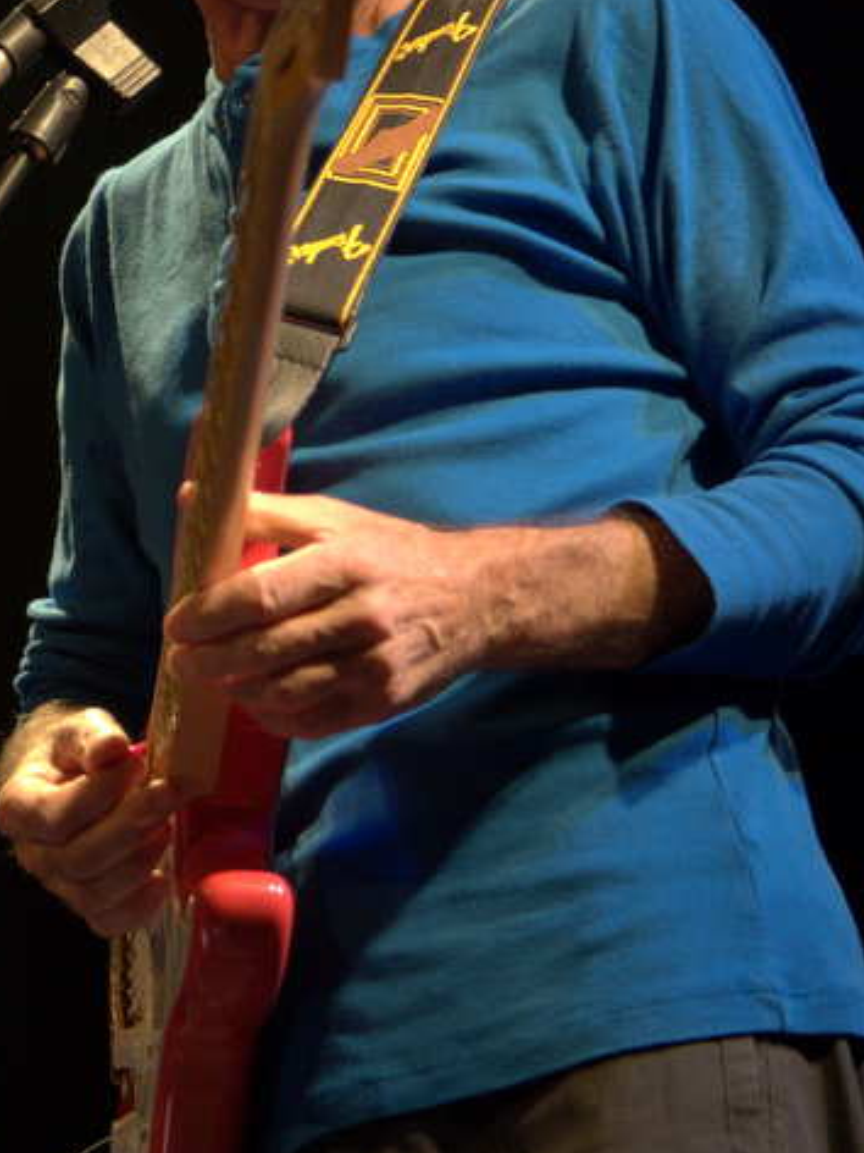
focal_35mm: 110
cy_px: 362
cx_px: 397
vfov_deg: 17.8
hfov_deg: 13.5
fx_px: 3661
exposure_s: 1/60
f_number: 2.8
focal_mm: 50
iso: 250
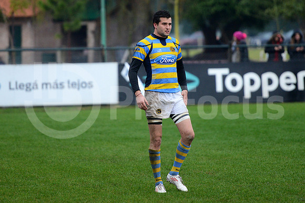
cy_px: 102
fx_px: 1652
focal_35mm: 195
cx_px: 152
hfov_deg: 10.5
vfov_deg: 7.0
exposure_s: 1/500
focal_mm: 195
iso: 2000
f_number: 2.8
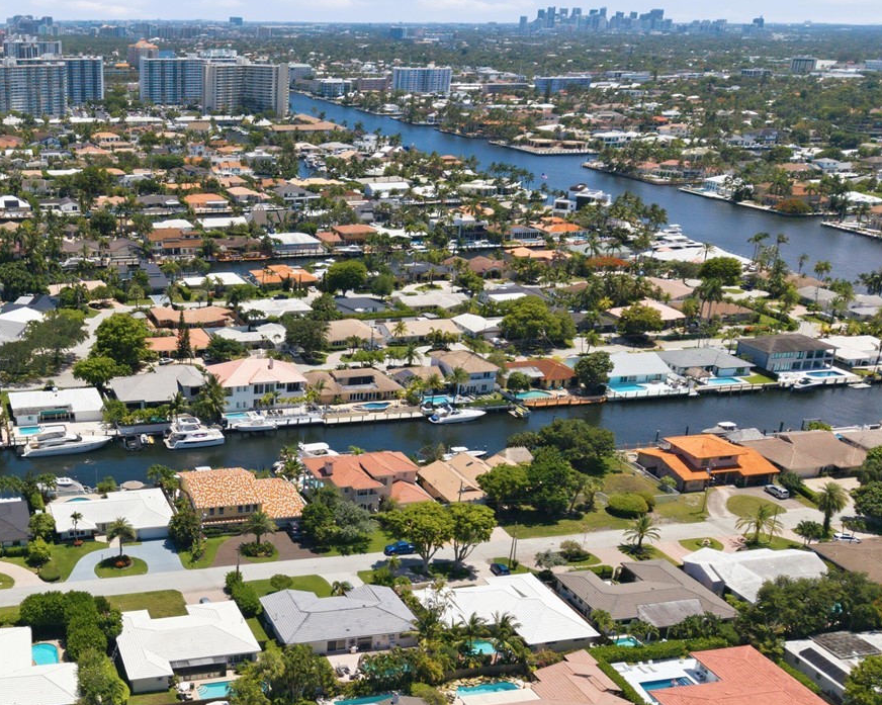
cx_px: 175
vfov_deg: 34.4
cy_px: 489
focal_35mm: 43
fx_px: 1122
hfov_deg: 41.1
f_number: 1.8
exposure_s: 1/8000
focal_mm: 8.7
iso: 140
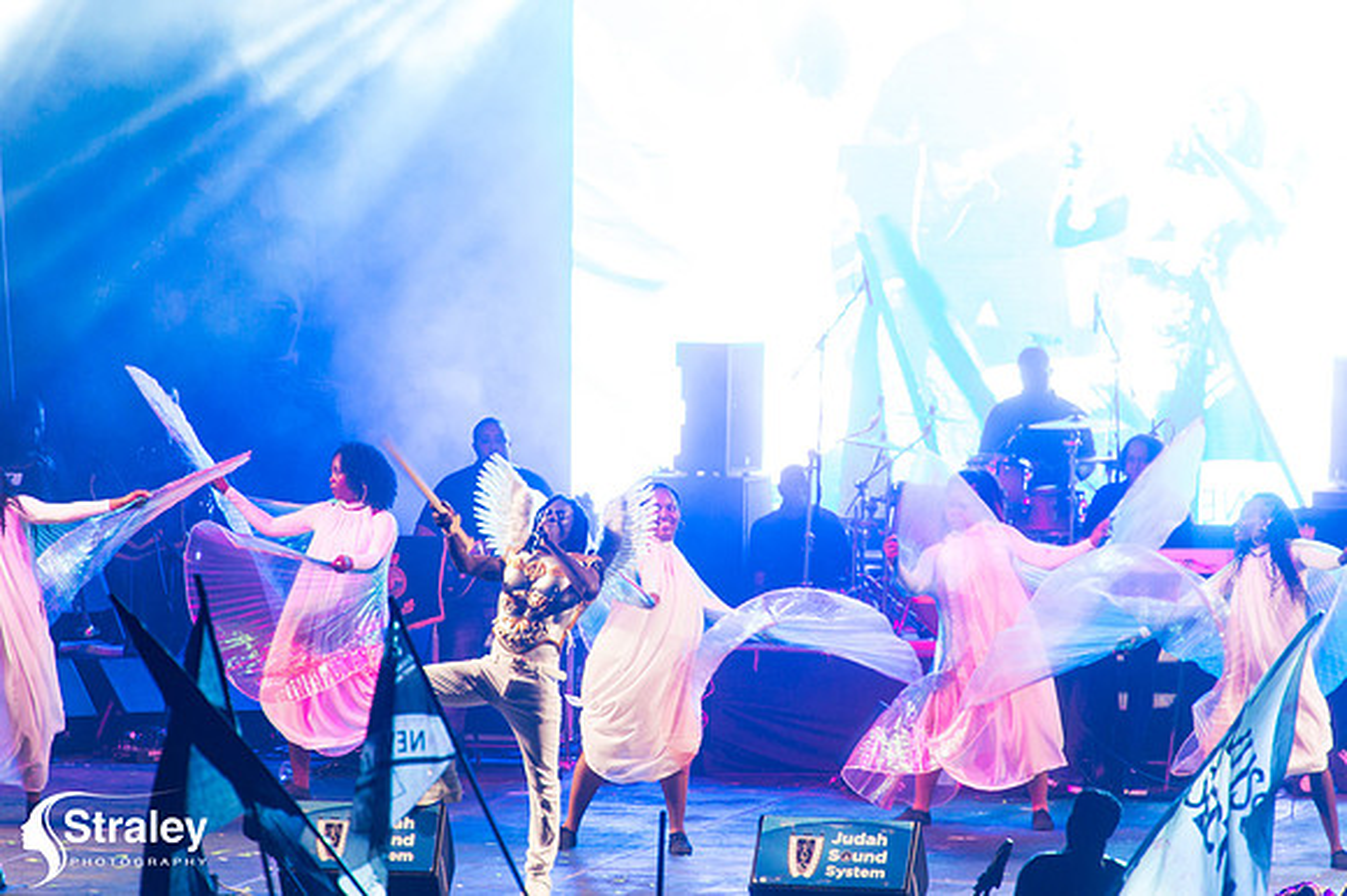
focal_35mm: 340
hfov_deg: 6.1
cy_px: 448
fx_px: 12714
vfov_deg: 4.0
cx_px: 674
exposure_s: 1/200
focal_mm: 340
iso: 3200
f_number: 5.6
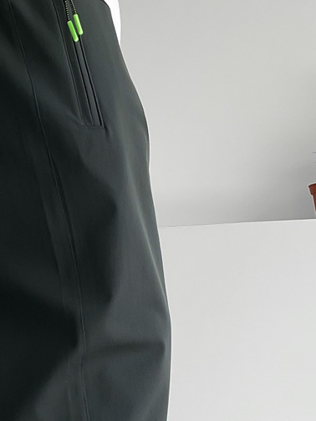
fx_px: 1120
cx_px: 39
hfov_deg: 15.9
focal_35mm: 92
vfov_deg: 21.0
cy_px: 353
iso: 16
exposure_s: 1/150
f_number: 1.8
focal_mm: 3
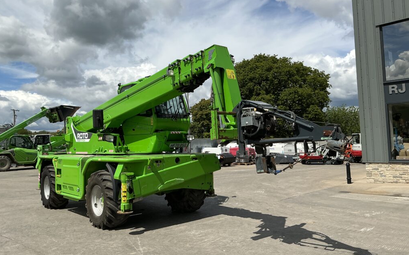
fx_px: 334
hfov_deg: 62.9
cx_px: 205
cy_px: 112
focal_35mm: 30
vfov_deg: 41.8
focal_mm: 3
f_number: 1.8
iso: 25
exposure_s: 1/3788
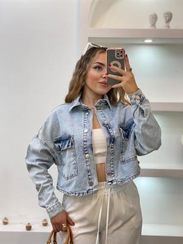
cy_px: 122
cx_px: 92
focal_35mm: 52
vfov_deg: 36.8
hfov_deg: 28.0
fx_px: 366
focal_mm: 6
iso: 80
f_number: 2
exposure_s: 1/100
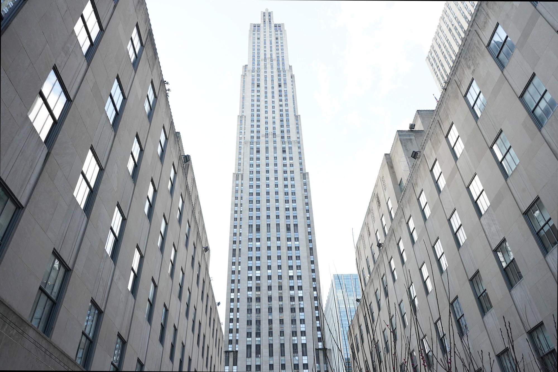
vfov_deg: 47.9
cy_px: 186
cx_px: 279
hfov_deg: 67.4
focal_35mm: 27
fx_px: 419
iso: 800
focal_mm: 27
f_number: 10
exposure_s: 1/100
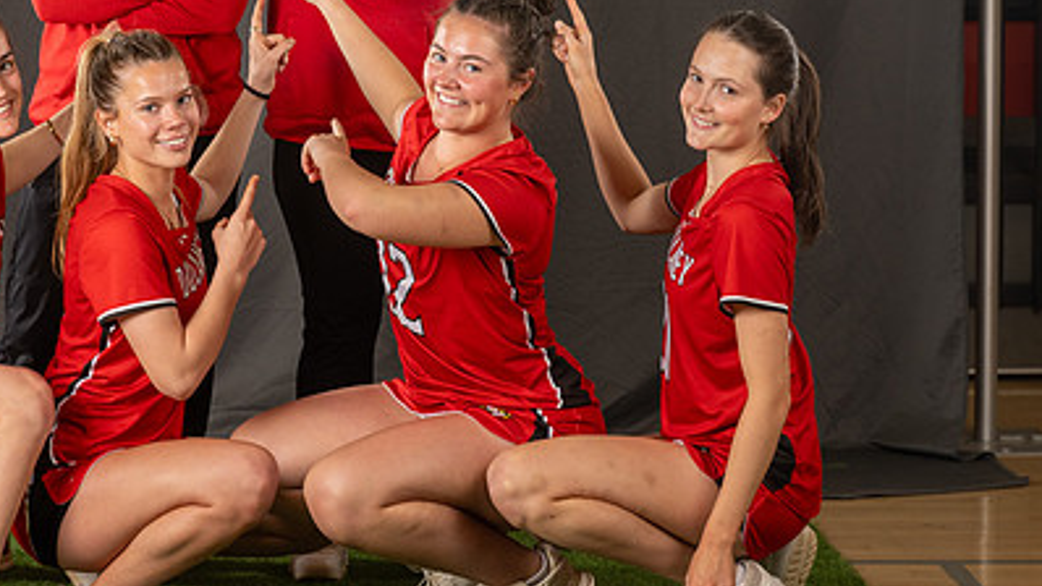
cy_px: 111
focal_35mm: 155
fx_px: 4283
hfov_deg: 13.8
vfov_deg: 7.8
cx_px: 340
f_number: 5.6
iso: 160
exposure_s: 1/125
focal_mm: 70
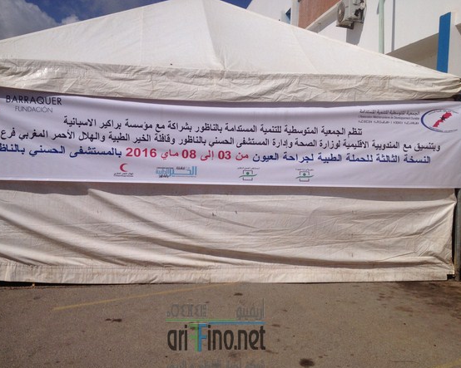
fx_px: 505
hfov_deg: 49.1
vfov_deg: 40.1
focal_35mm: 37
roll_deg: -1.2
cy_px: 186
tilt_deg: -7.1
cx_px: 216
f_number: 2.4
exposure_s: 1/6944
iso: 50
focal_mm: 4.28
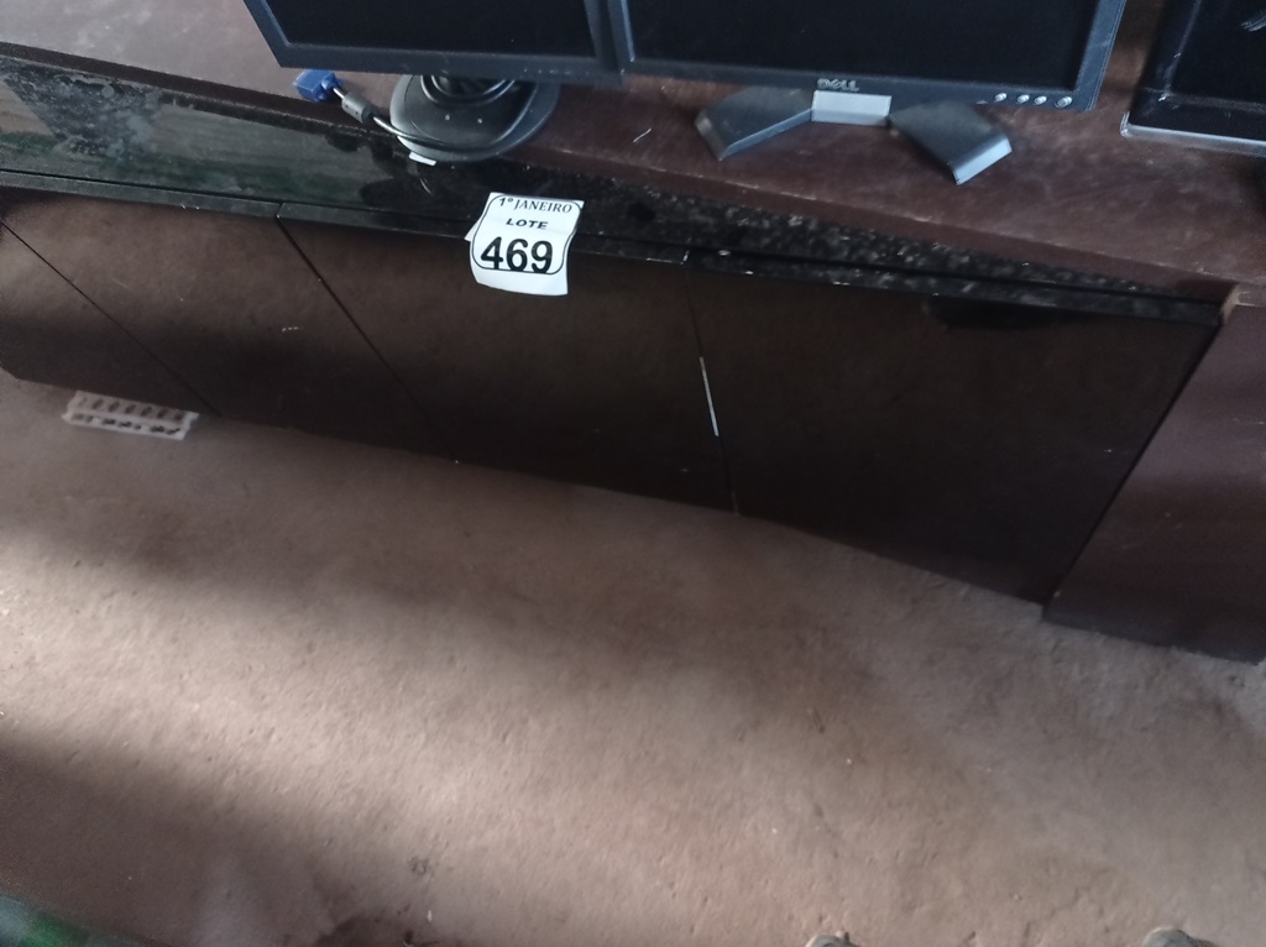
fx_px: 1023
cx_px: 633
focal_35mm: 28
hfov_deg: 63.5
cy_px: 474
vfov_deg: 49.7
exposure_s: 1/15
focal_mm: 4.7
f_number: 1.79
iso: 800
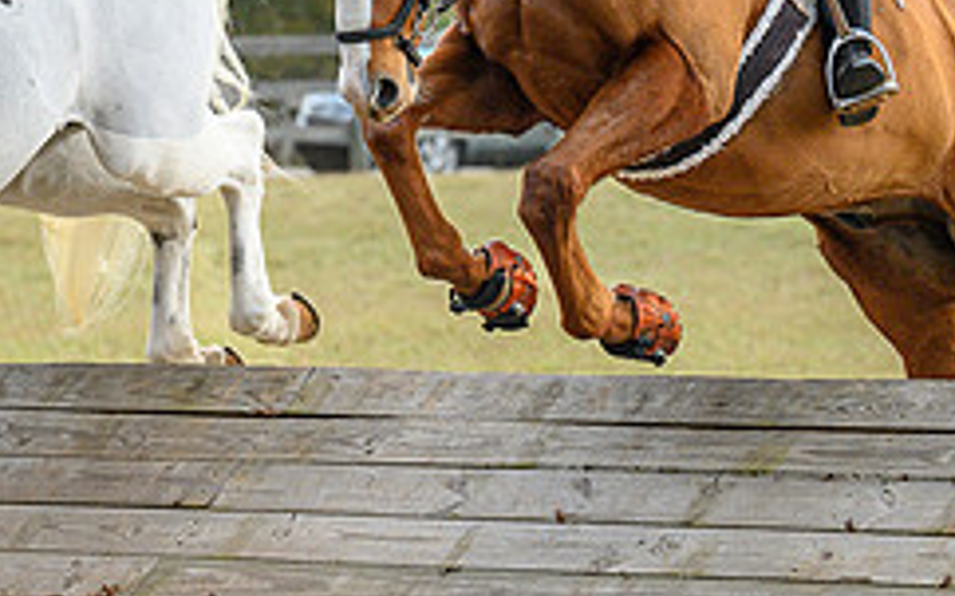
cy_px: 127
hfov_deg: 7.1
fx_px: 7622
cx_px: -216
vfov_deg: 4.5
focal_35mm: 293
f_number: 3.5
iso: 640
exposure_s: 1/1000
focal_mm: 90
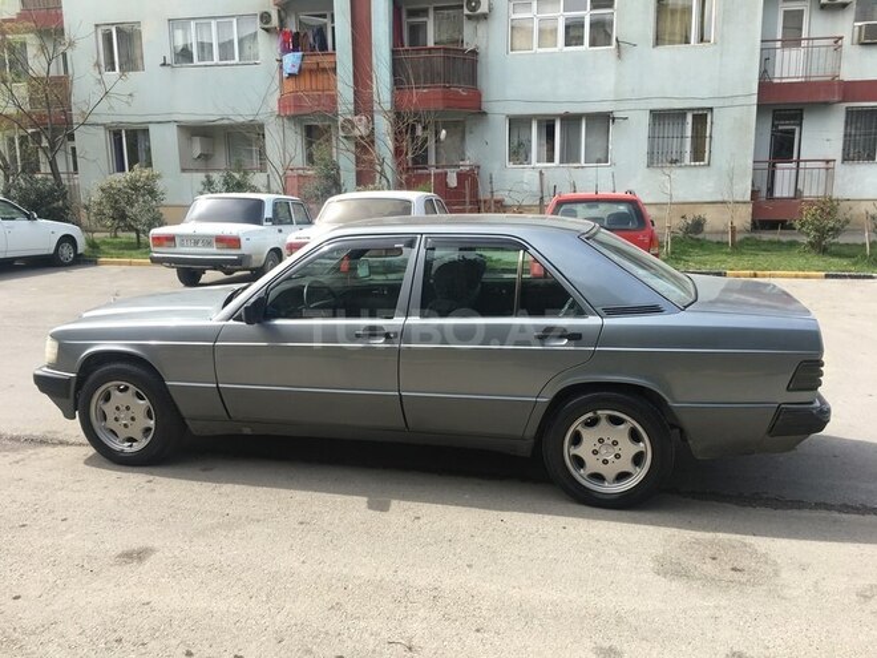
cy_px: 329
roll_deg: +0.5
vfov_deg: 48.2
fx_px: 735
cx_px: 438
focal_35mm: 29
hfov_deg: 61.7
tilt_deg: -10.8
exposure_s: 1/499
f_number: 2.2
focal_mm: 4.15
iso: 25
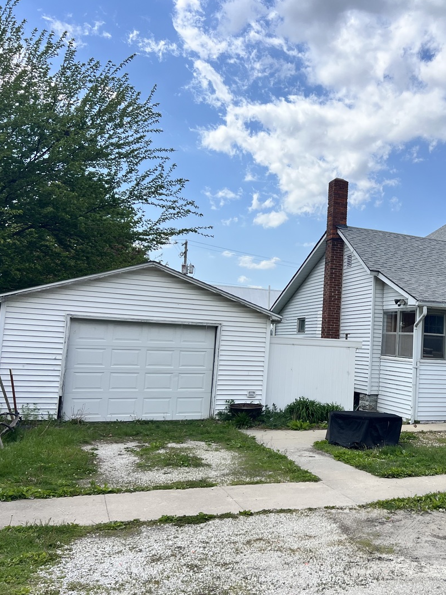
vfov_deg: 52.6
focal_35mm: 35
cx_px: 370
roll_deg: -2.6
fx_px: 602
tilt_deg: +3.9
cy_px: 299
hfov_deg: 38.8
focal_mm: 5.7
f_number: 1.5
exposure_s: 1/2762
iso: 50
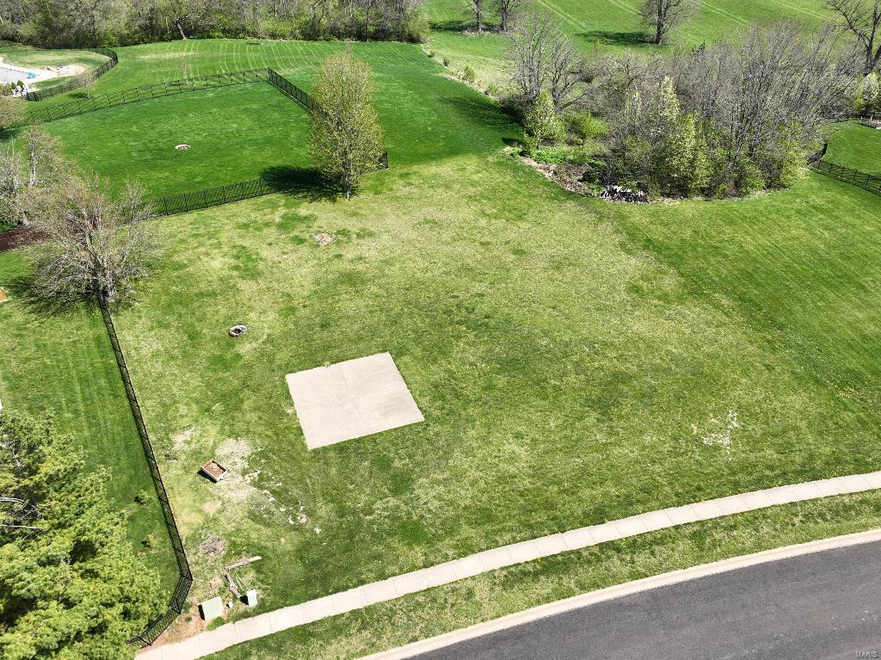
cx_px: 440
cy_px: 330
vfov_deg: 56.8
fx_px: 611
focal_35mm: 24
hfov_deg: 71.6
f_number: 2.8
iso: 100
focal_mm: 12.29
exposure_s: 1/1000
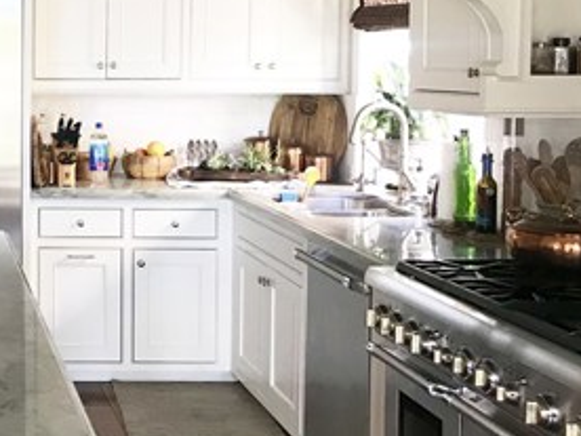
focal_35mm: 65
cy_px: 120
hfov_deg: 27.1
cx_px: -72
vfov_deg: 22.4
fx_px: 1091
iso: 40
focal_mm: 3.99
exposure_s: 1/30
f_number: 1.8
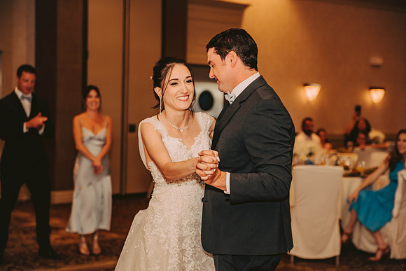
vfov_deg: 18.2
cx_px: 203
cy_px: 136
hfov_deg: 27.0
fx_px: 846
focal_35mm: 75
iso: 500
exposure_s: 1/60
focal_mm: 75
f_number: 2.8
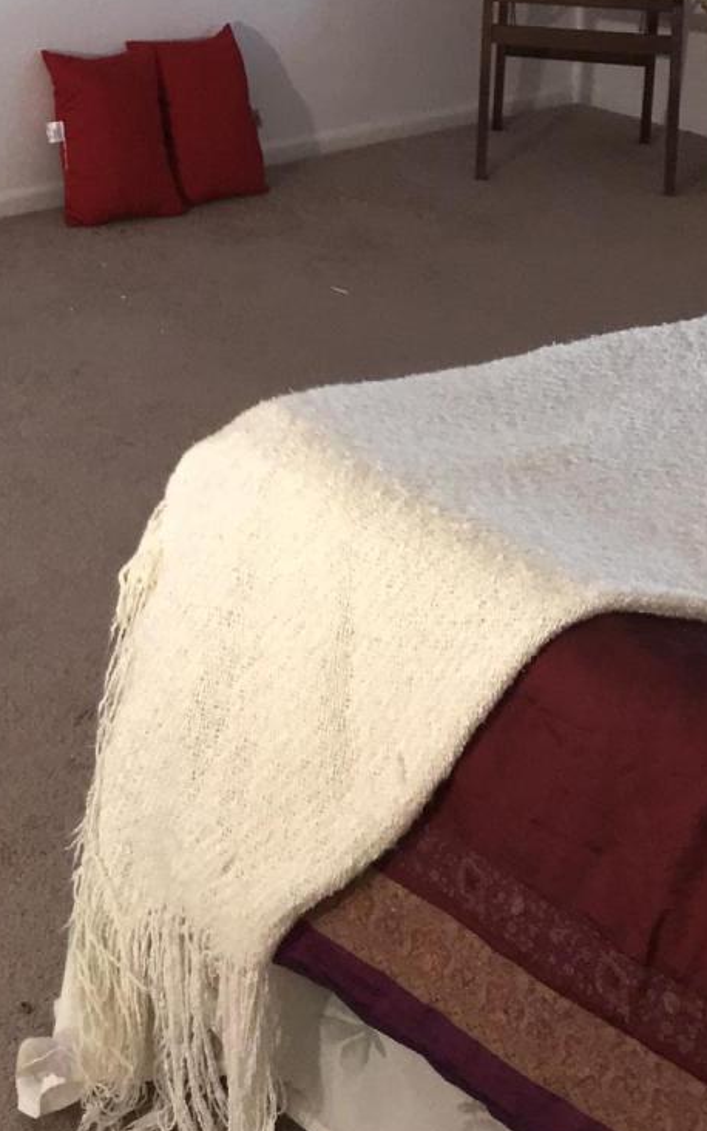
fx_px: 2498
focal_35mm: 81
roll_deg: -1.6
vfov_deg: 23.6
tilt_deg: -5.8
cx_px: -340
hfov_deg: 15.0
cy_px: -171
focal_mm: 3.99
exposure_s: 1/78
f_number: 1.8
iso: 20
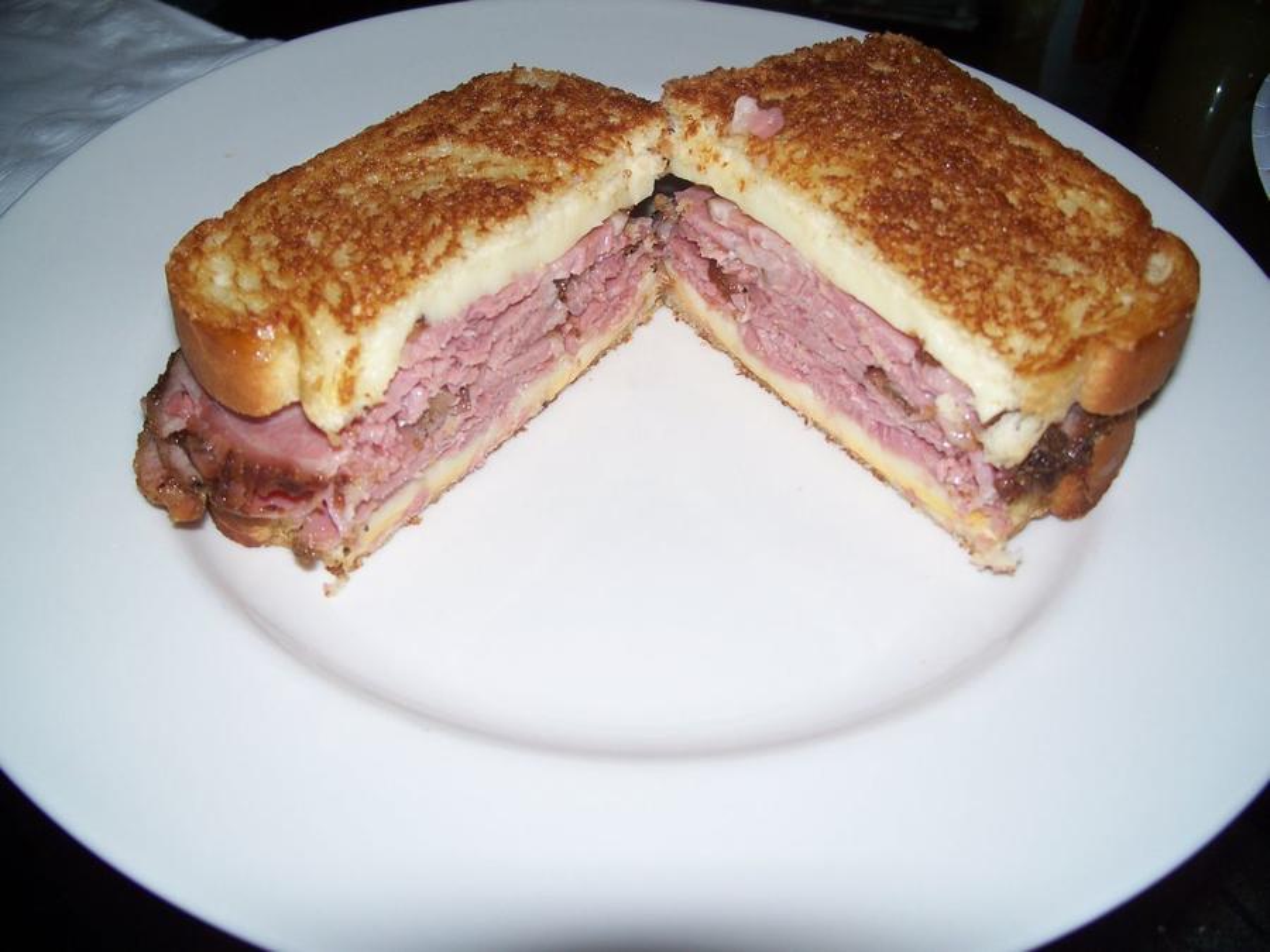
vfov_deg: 38.7
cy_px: 476
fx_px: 1357
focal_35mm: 37
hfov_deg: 50.1
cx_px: 635
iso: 80
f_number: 2.8
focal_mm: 7.8
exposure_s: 1/60
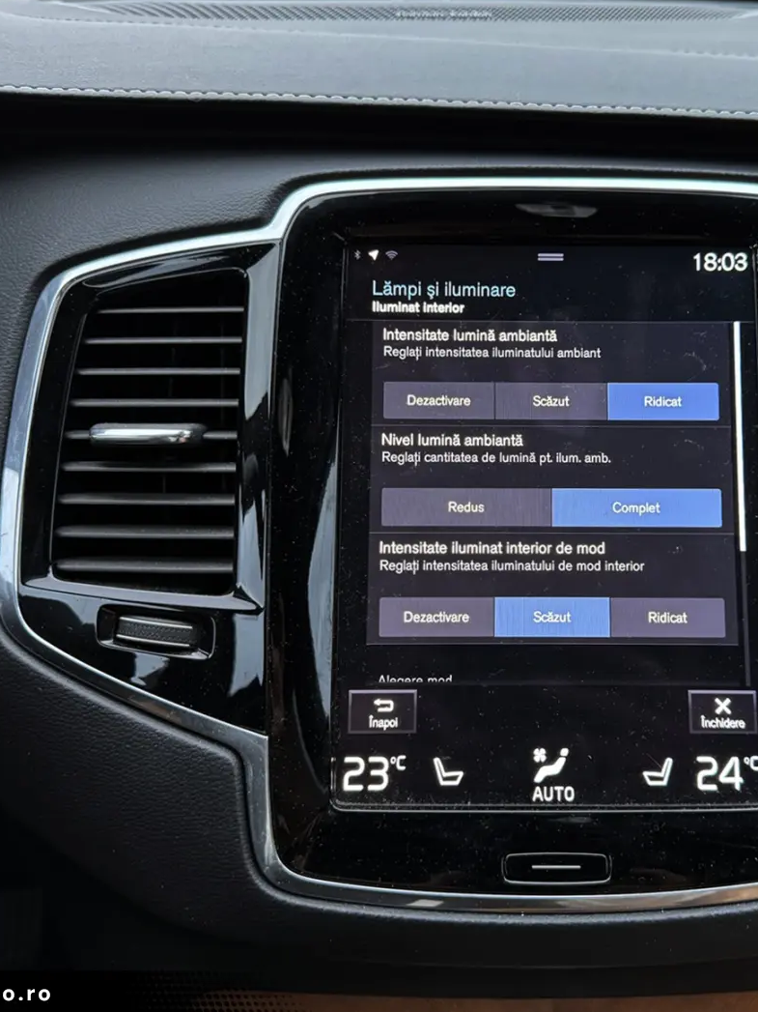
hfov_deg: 42.3
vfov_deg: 55.4
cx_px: 514
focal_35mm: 33
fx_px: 964
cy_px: 497
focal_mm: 6.76
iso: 500
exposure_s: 1/47
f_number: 1.78
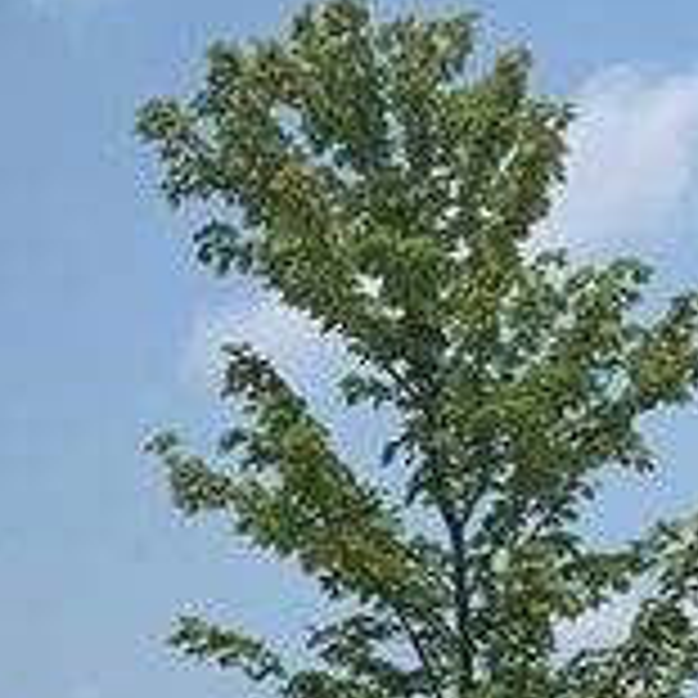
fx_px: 2258
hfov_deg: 16.7
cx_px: -180
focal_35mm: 99
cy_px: 1164
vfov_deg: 15.6
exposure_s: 1/3937
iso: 25
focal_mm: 4.25
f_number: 1.8
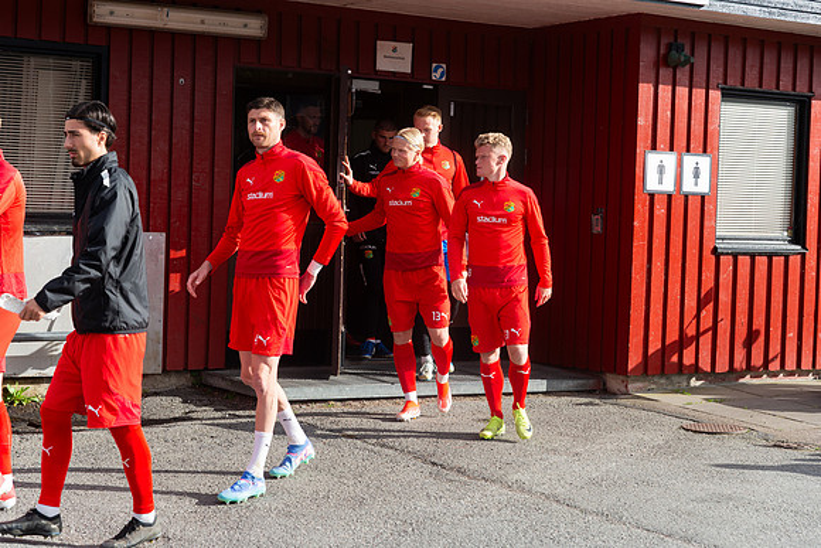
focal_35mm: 70
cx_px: 410
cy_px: 274
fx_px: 1597
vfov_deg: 19.5
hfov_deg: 28.8
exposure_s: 1/640
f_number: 4
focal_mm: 70
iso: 200
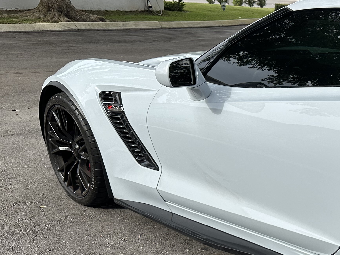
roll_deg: -3.1
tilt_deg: -21.4
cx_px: 383
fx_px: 550
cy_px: 218
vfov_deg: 25.5
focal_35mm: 56
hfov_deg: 30.4
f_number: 1.78
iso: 80
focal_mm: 6.86
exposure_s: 1/2299
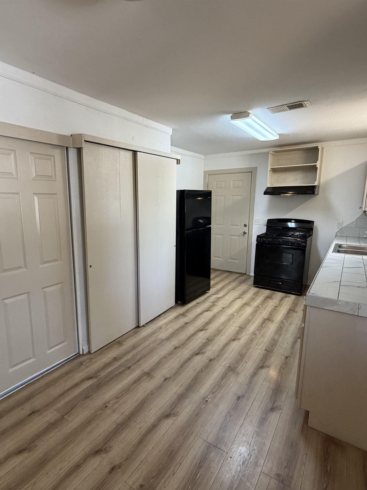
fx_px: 269
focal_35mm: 19
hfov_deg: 68.3
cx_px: 157
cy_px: 249
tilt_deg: -10.3
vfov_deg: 84.7
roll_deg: -0.3
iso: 320
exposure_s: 1/108
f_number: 2.2
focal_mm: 2.22
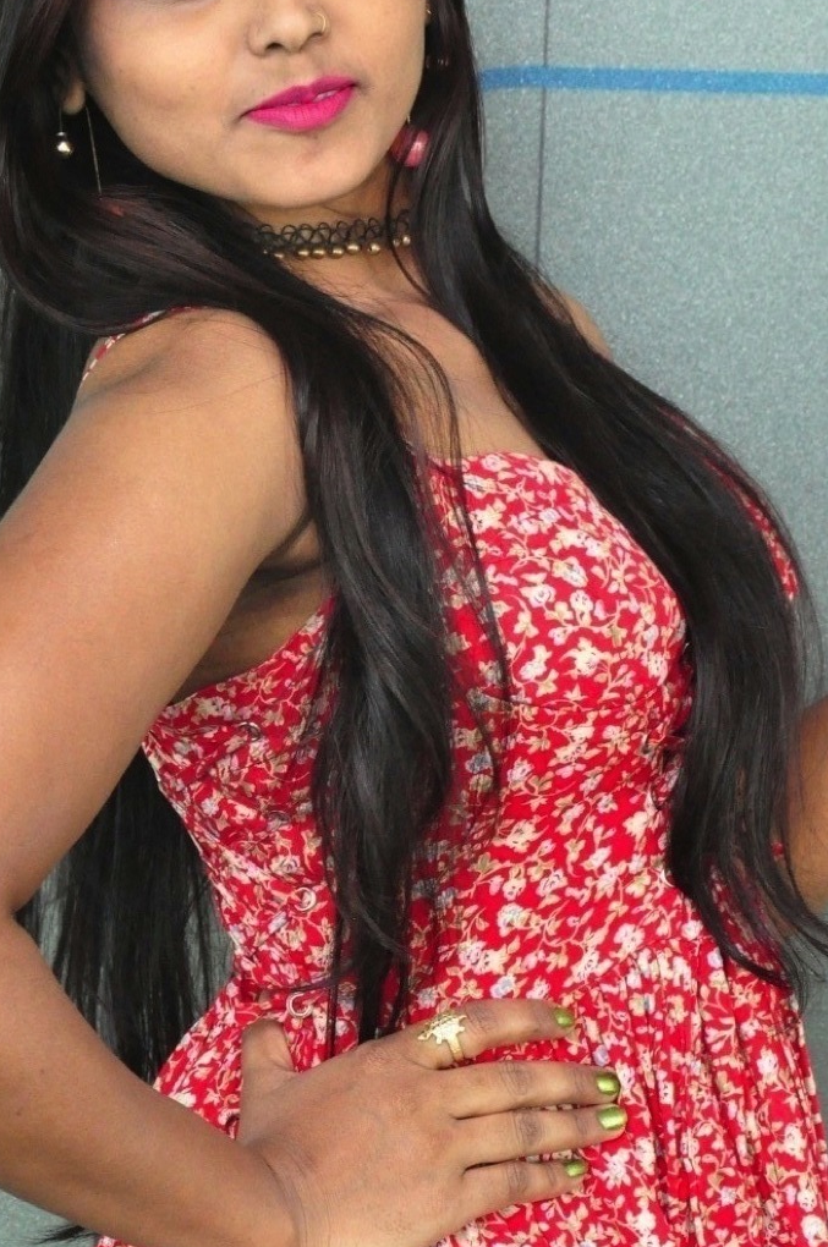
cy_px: 588
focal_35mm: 151
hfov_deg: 9.1
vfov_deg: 13.6
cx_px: 349
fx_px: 5225
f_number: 6.3
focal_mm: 62
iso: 3200
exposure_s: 1/125
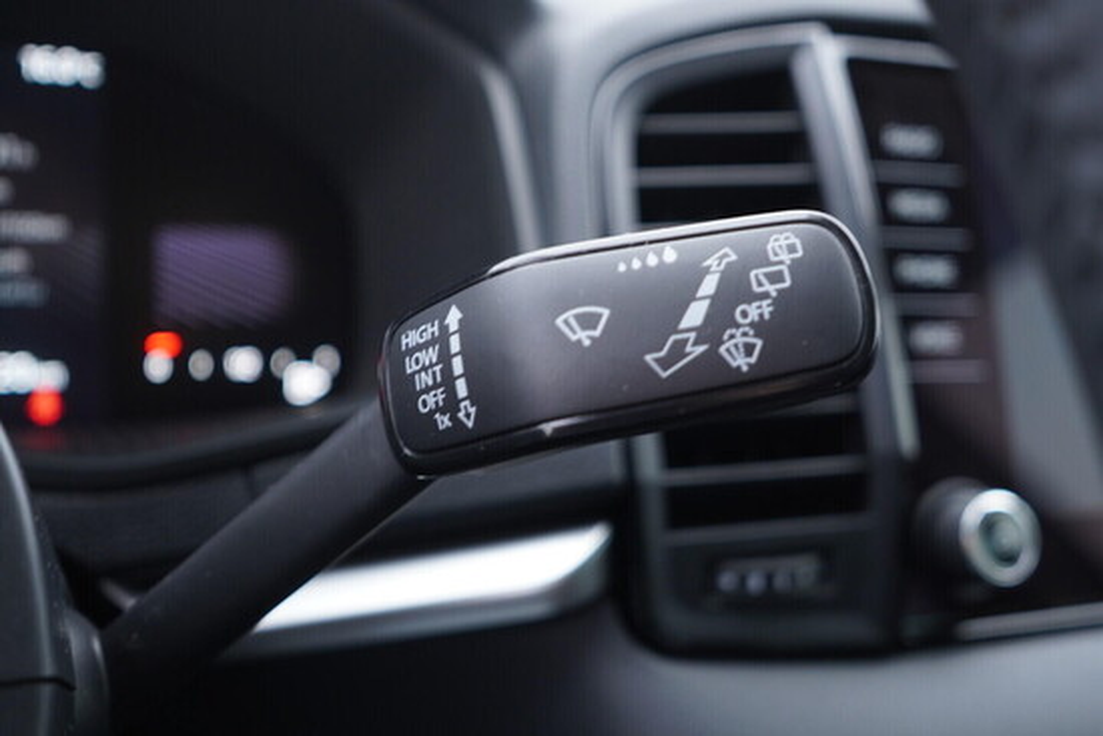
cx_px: 552
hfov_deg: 53.1
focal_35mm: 36
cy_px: 368
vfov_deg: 36.9
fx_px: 1103
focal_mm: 24
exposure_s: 1/40
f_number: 2.8
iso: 320
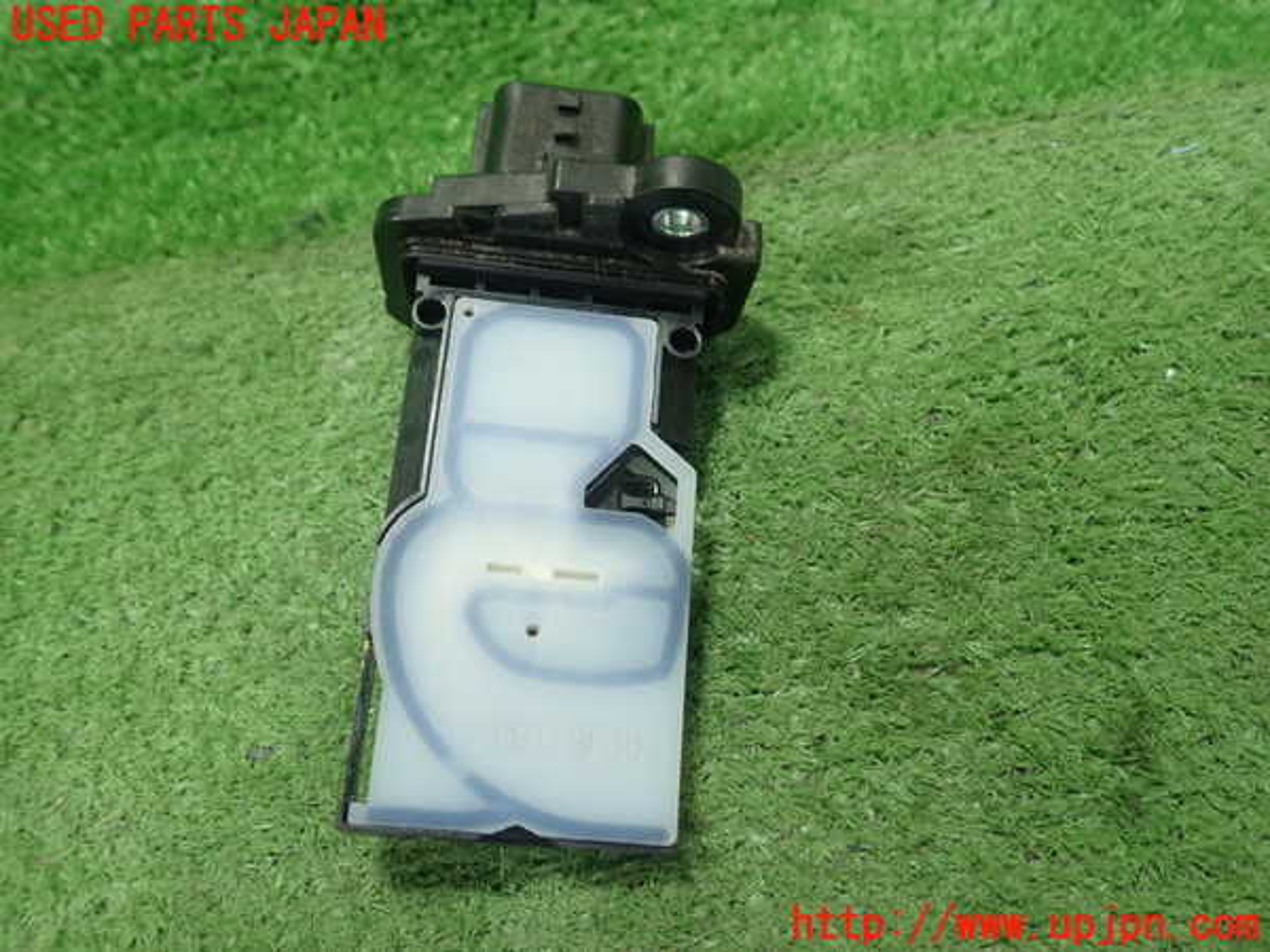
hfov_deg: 60.0
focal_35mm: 30
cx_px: 635
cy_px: 476
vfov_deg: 46.8
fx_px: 1101
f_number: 2.3
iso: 320
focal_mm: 5.5
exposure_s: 1/125
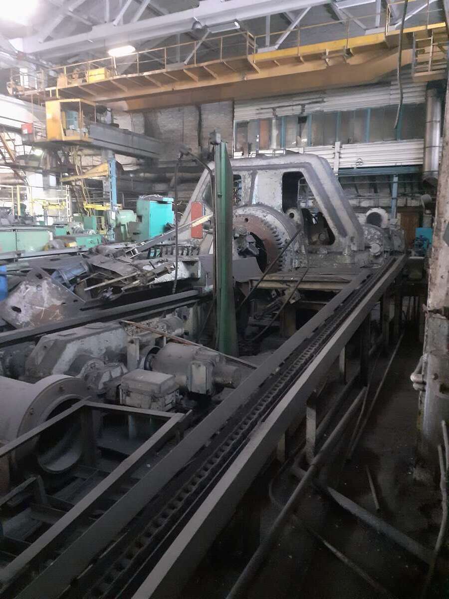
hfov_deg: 51.4
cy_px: 300
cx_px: 224
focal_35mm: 27
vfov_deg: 65.3
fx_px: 467
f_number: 1.9
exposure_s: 1/13
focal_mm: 3.6
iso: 1250
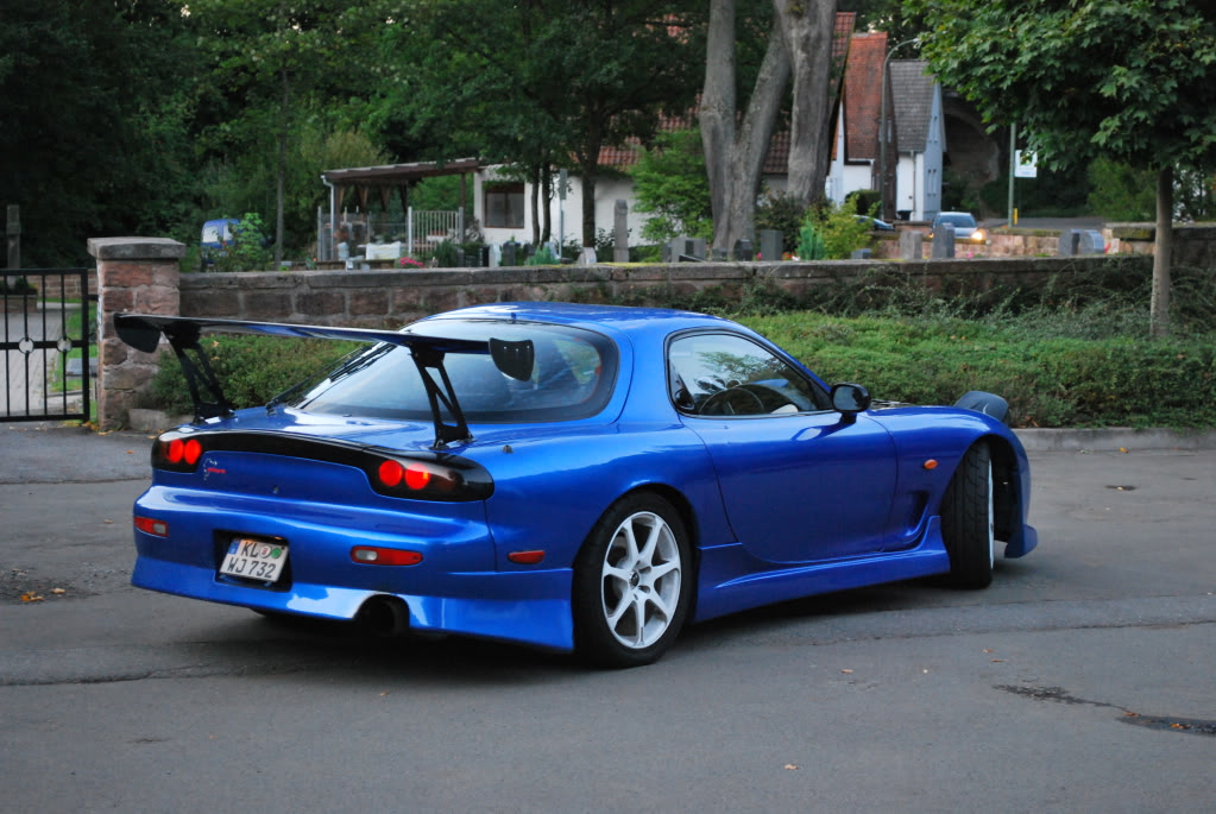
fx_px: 2638
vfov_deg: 17.5
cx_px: 608
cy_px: 407
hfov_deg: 26.0
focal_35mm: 78
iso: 1100
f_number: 5.6
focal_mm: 52
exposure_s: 1/30
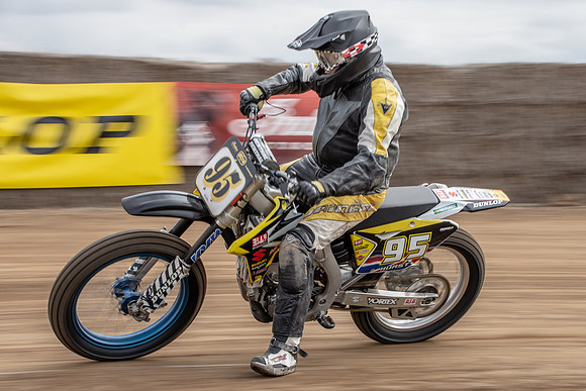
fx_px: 1737
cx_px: 339
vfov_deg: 12.8
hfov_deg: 19.1
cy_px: 192
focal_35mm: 107
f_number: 10
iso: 125
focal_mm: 60
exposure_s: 1/100
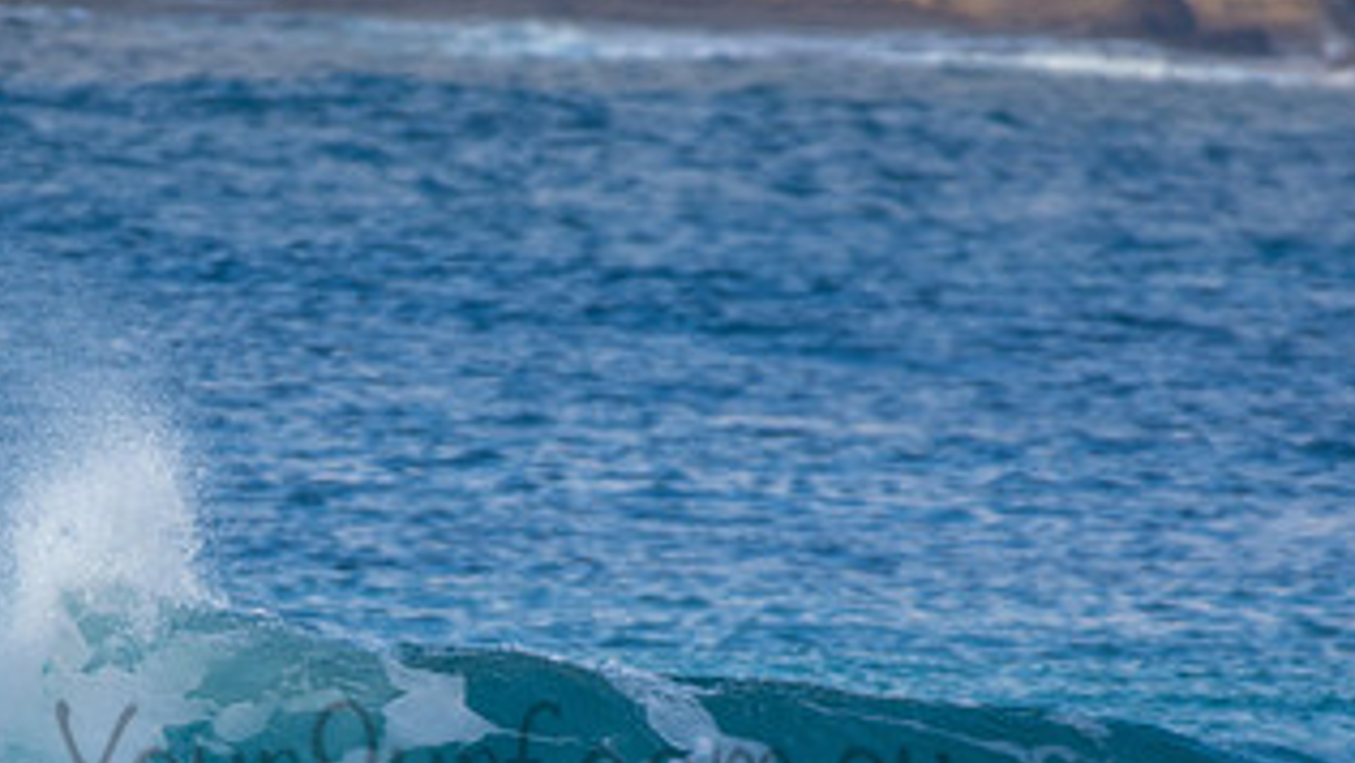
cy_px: 731
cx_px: 497
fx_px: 51899
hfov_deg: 1.5
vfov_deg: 0.8
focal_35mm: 1444
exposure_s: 1/640
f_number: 5.6
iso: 180
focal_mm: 500
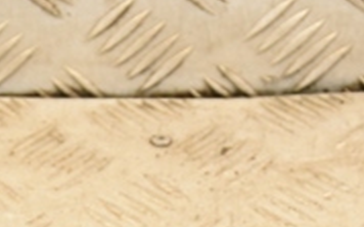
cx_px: 139
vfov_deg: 4.7
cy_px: 384
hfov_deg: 7.6
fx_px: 2726
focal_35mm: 275
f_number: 5
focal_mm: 50
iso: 800
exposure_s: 1/125
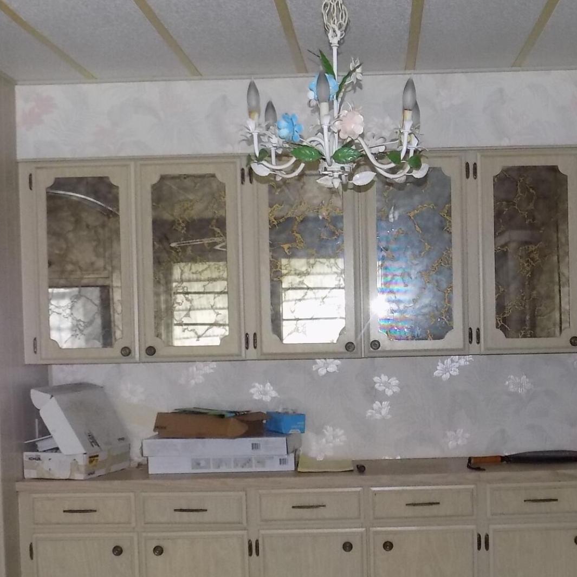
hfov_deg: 30.9
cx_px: 364
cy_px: 368
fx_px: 1037
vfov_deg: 30.9
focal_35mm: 55
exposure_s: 1/30
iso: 200
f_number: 3.1
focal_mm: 4
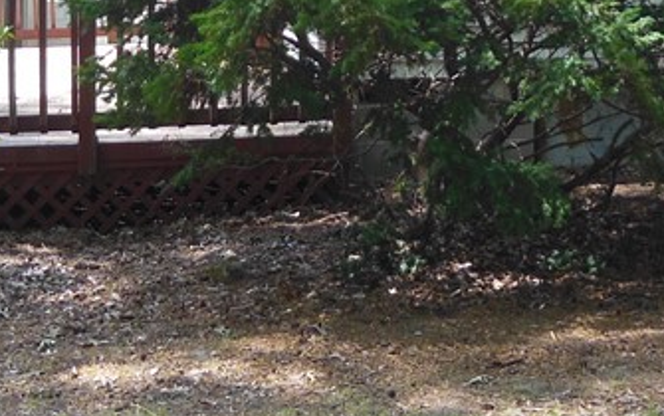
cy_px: -258
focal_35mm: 110
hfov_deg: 18.9
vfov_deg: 11.3
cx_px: 394
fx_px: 1992
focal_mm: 6
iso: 125
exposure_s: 1/100
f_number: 3.9
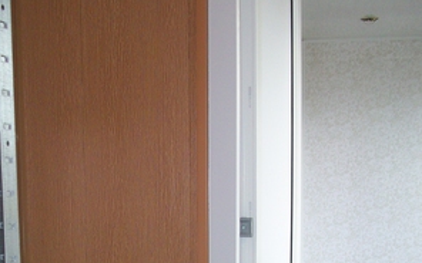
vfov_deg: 18.1
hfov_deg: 30.5
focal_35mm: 67
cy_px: 348
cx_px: 163
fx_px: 771
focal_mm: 5.7
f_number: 2.8
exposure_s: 1/70
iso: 80
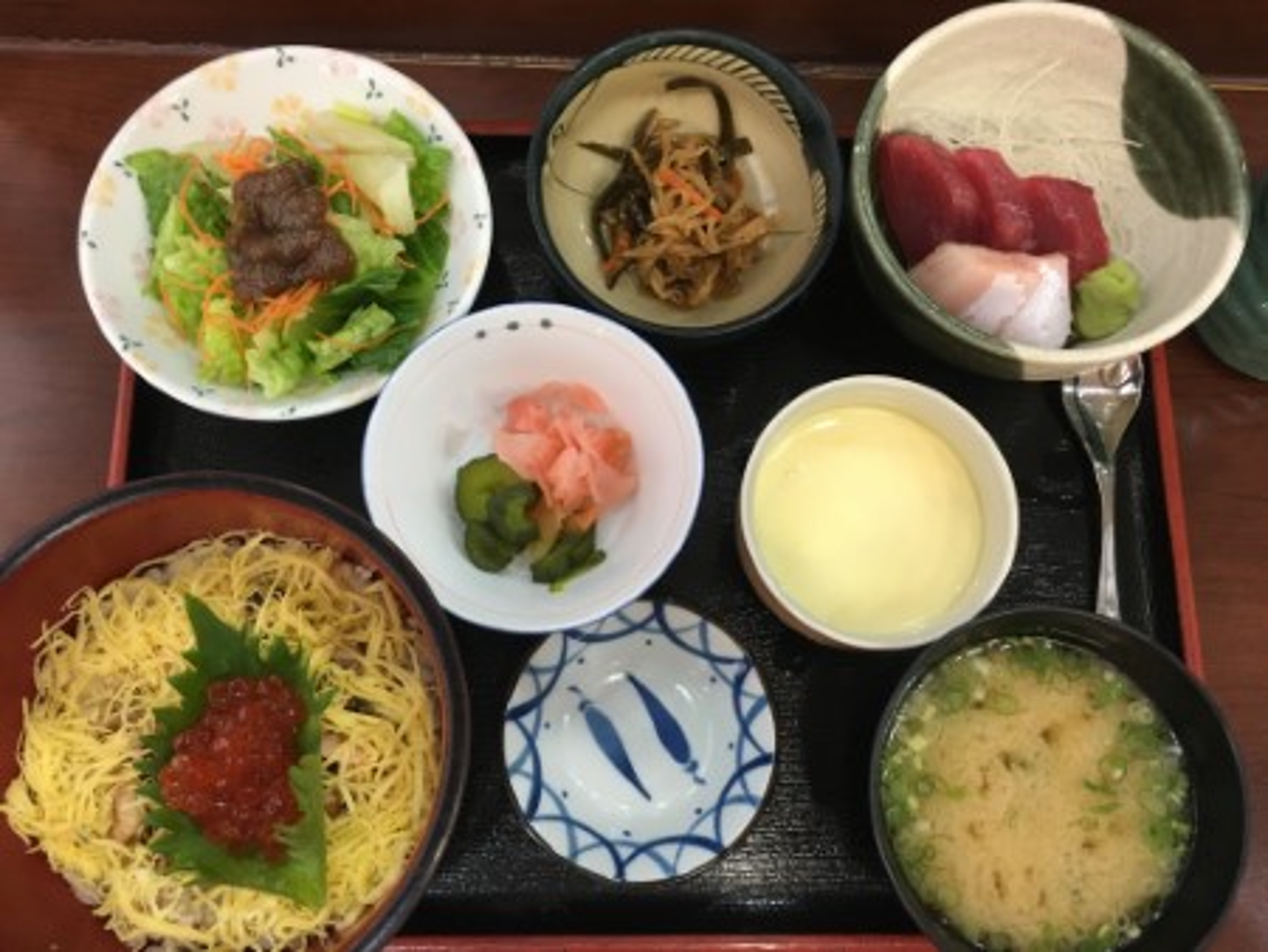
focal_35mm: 29
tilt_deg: -75.7
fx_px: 1063
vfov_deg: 48.3
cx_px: 634
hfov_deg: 61.6
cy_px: 476
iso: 100
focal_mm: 4.15
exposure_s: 1/30
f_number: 2.2
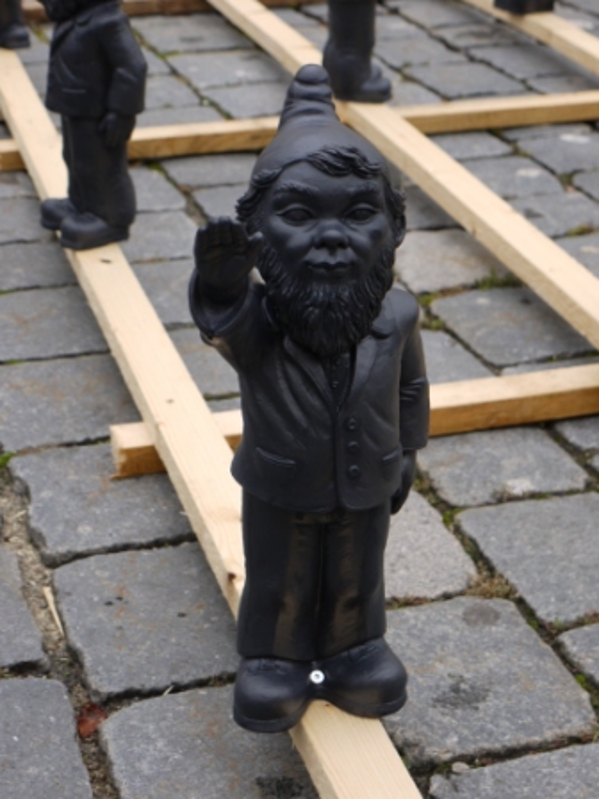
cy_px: 400
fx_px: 1707
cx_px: 300
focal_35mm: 74
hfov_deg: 19.9
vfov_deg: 26.3
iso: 100
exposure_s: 1/60
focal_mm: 37
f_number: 5.6
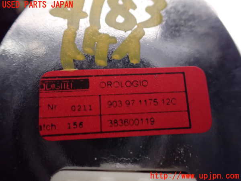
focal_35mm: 30
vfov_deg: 46.8
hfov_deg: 60.0
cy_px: 90
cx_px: 120
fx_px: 209
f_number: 2.3
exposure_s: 1/30
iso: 1250
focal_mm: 5.4
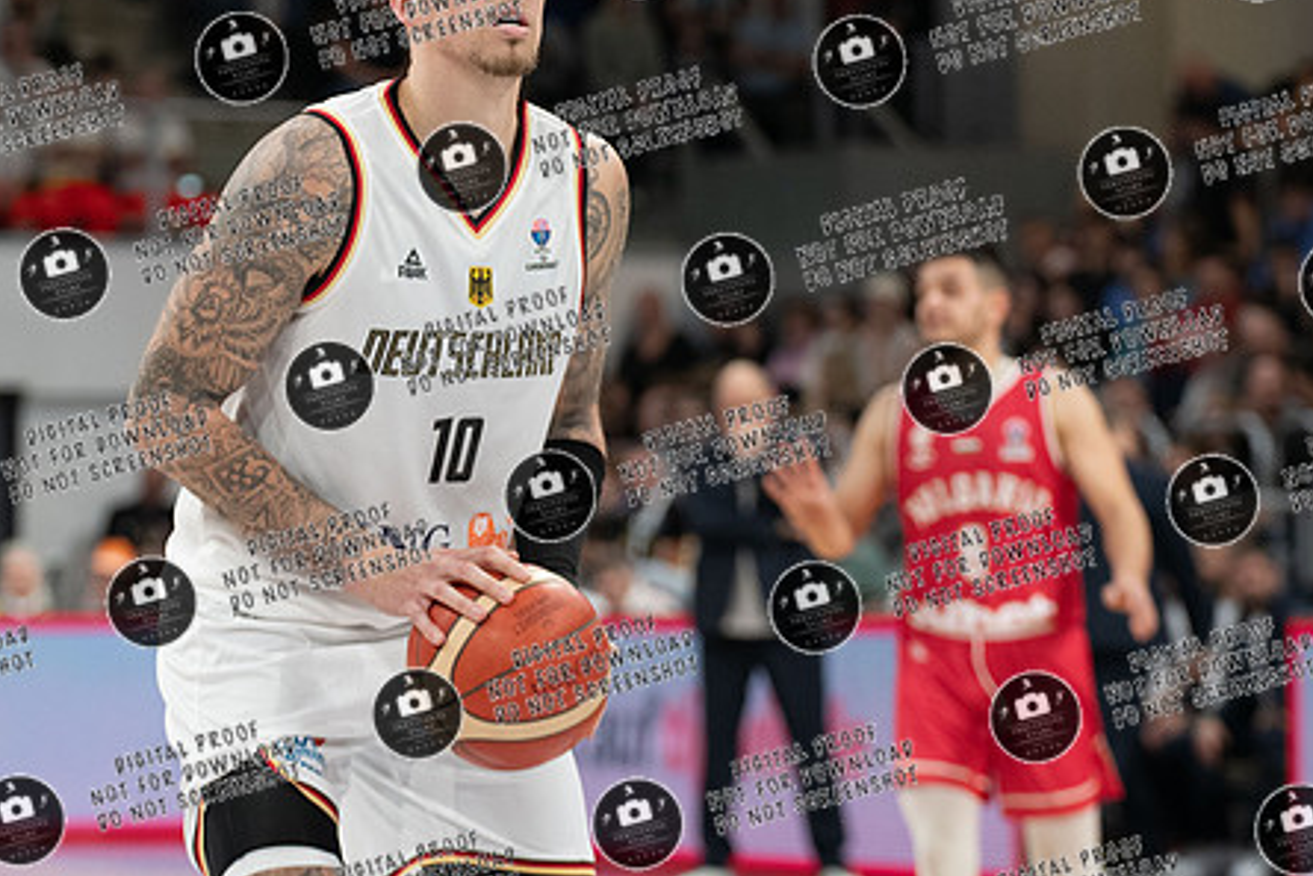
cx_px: 557
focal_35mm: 207
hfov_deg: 9.9
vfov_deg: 6.6
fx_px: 7552
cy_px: 61
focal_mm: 110
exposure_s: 1/1000
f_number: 3.2
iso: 1600
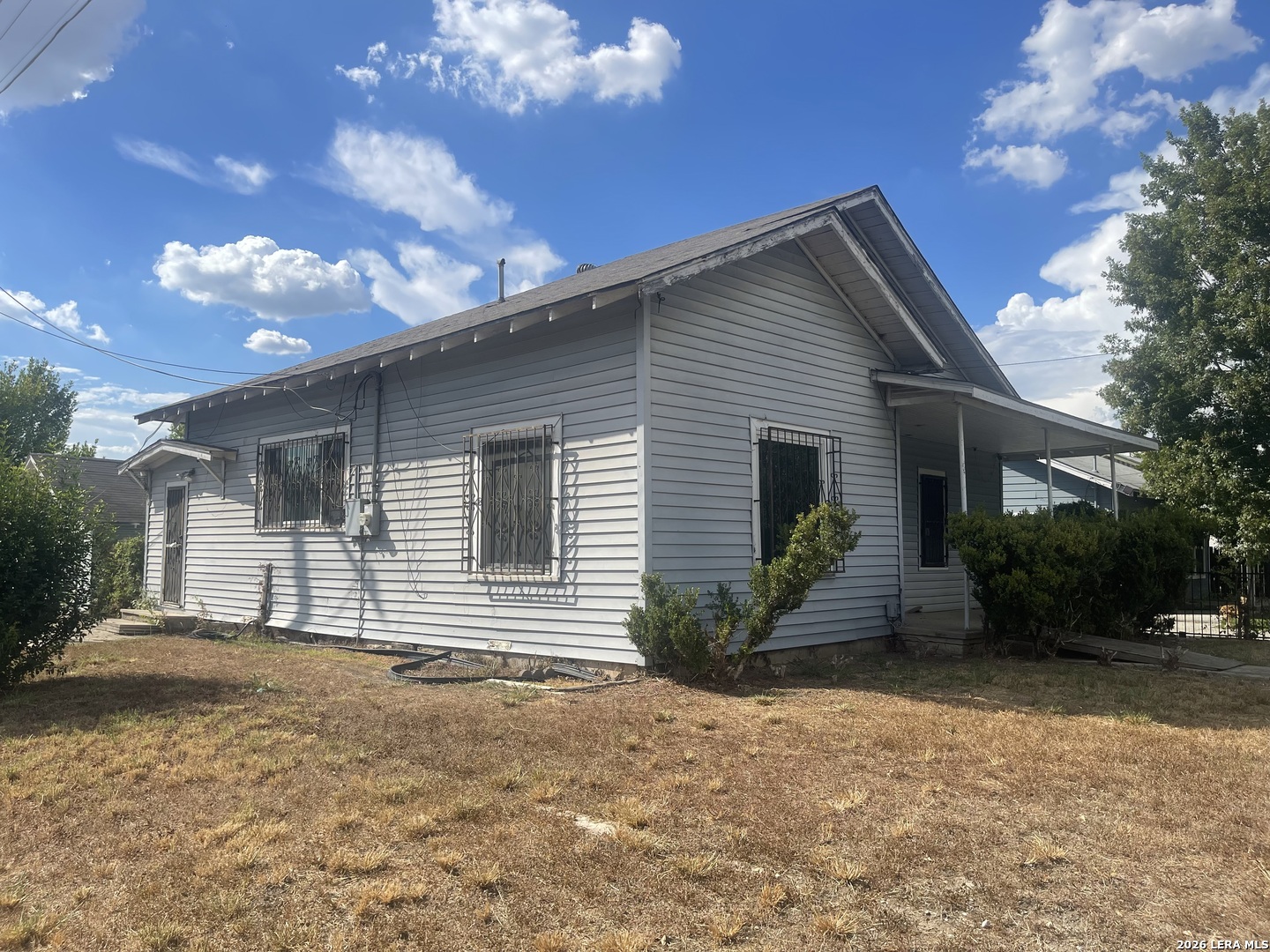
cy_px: 476
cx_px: 635
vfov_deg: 54.9
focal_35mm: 25
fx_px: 917
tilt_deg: +3.6
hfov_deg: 69.4
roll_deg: -0.5
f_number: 1.6
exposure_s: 1/4348
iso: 32
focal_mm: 5.1
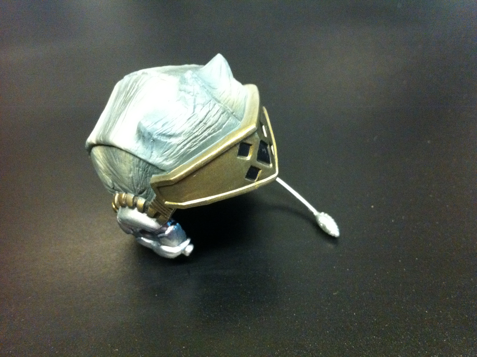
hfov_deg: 52.7
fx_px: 482
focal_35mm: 35
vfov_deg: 40.6
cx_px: 238
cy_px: 178
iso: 640
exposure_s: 1/17
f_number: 2.8
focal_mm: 3.85
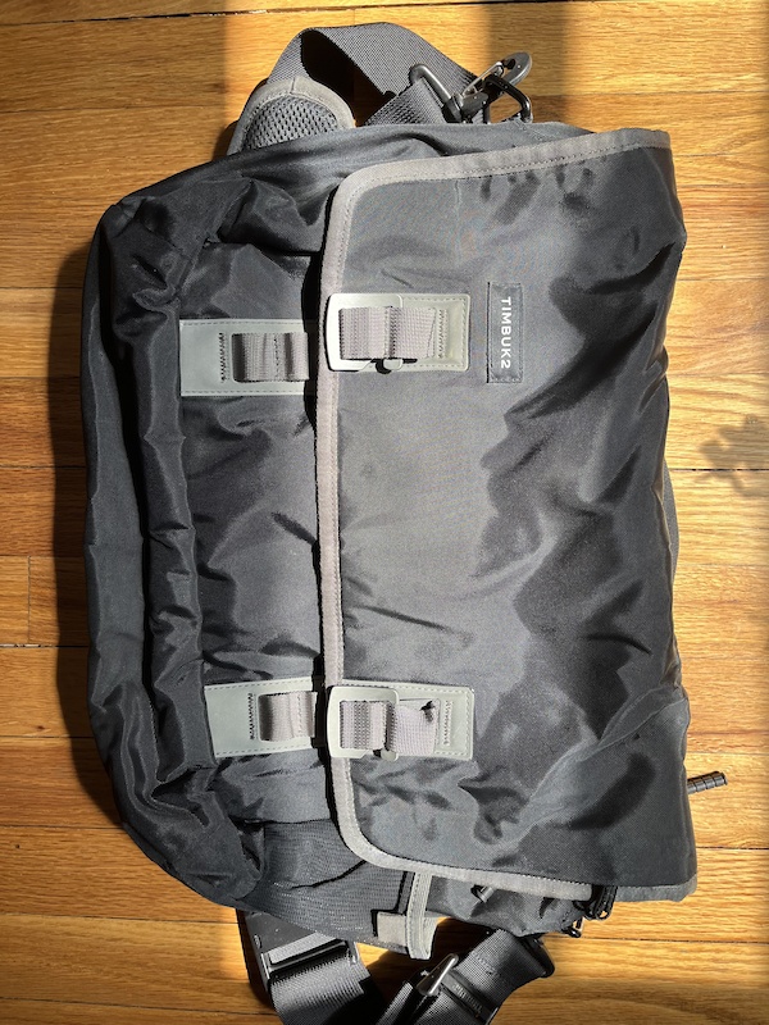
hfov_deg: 53.1
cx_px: 384
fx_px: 770
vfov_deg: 67.3
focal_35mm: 26
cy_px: 512
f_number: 1.6
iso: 50
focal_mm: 5.1
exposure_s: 1/400
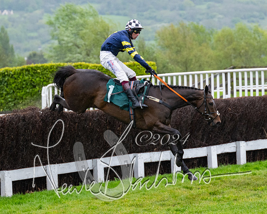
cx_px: 141
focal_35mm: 223
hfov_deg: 8.6
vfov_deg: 6.9
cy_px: 123
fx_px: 1765
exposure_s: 1/1250
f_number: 4
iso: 1000
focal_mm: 115
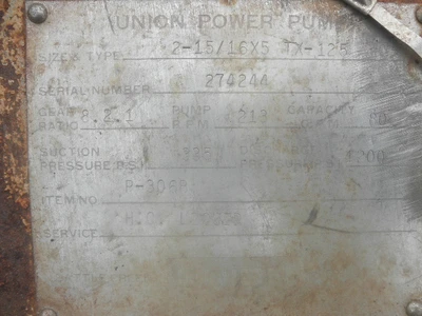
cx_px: 211
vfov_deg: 49.7
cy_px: 158
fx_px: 341
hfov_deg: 63.4
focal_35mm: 28
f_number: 3
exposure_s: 1/160
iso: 64
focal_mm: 5
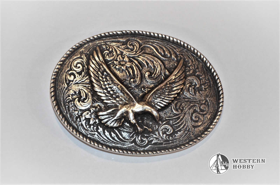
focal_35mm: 147
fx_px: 1141
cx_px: 140
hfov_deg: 14.0
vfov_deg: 9.3
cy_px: 92
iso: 1800
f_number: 5.6
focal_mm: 98
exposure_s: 1/60
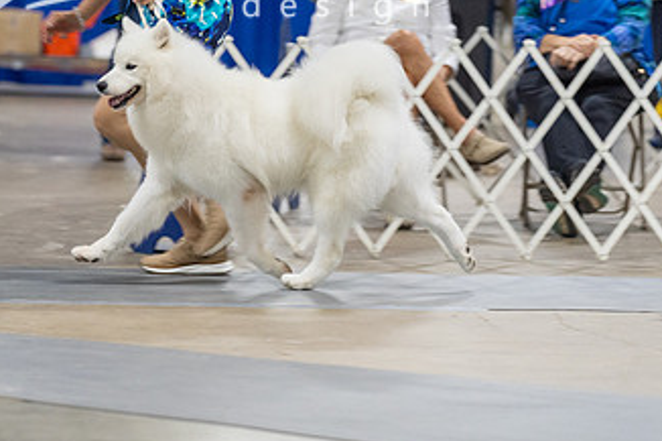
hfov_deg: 8.8
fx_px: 4319
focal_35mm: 235
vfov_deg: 5.8
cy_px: 68
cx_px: 177
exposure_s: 1/160
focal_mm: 132
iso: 2000
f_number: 2.8
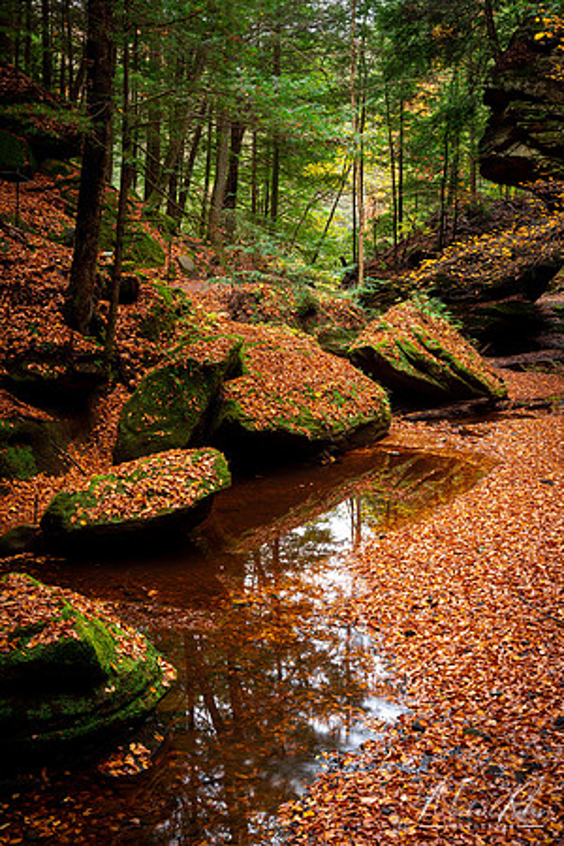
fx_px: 1128
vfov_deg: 41.1
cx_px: 282
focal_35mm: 48
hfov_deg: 28.1
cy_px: 423
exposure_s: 4
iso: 64
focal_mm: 48
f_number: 13
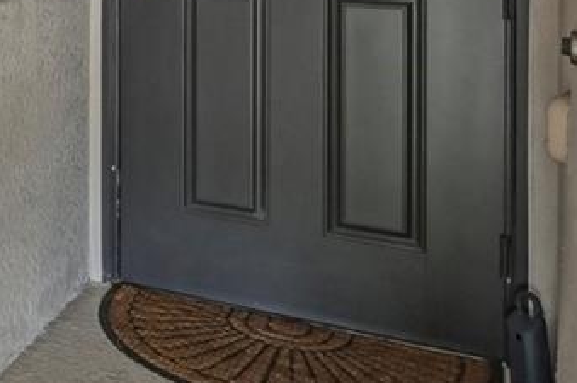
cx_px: -330
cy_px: -101
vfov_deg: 19.2
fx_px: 1056
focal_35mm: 66
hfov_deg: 23.3
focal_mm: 14
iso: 400
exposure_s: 1/30
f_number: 8
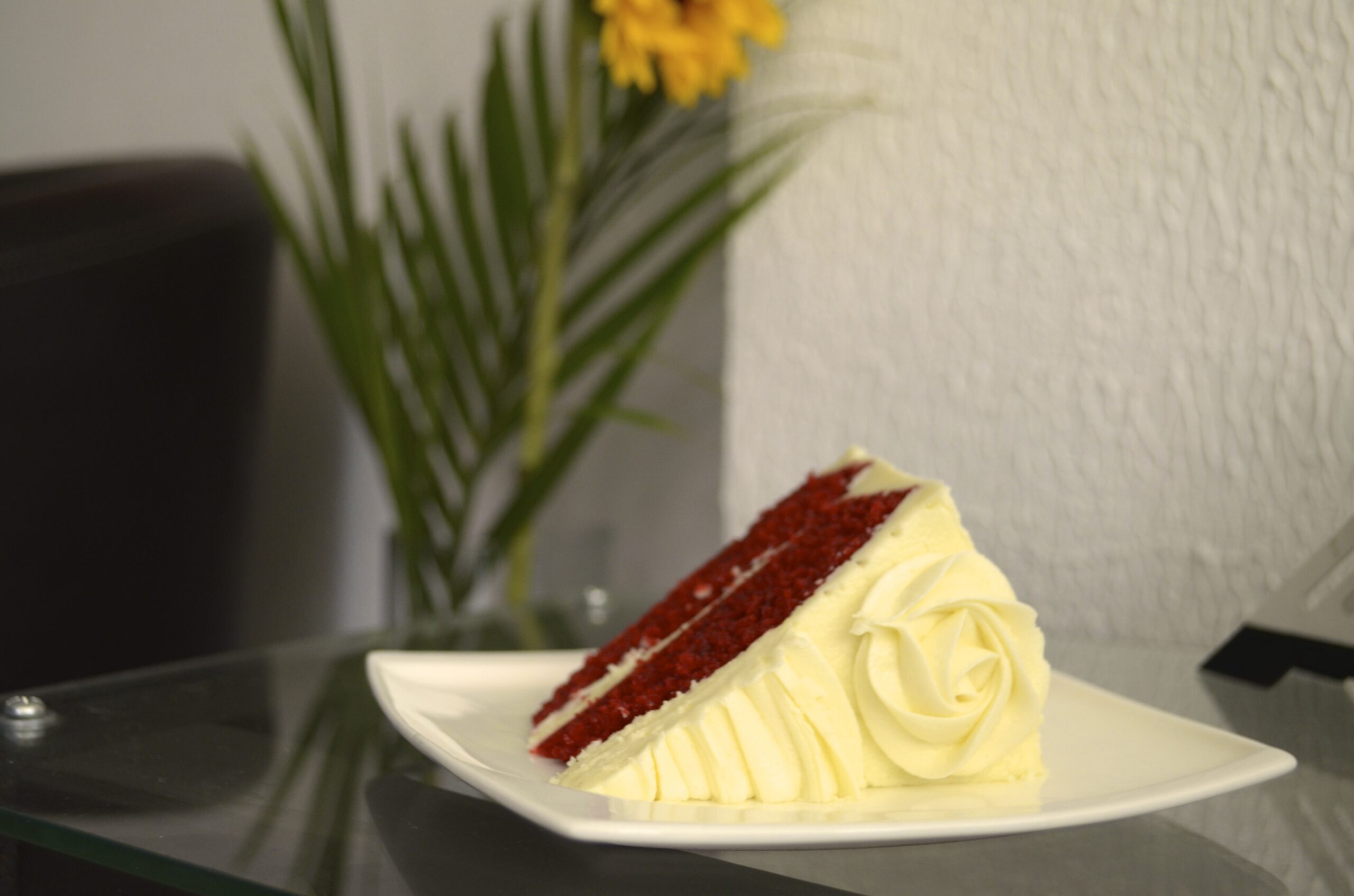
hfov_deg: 46.5
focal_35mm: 42
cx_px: 677
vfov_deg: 31.8
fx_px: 1577
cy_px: 448
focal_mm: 28
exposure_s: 1/25
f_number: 4.5
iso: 500
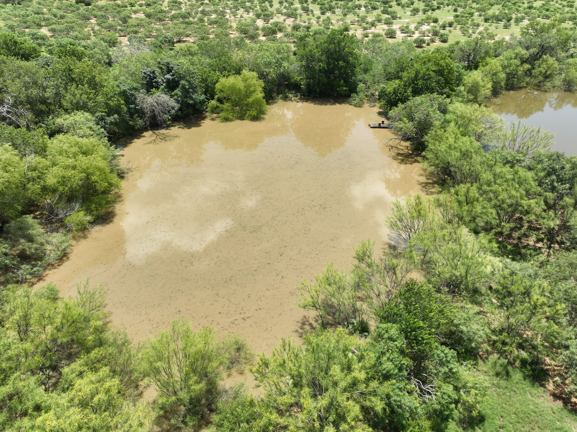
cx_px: 288
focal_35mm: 24
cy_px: 216
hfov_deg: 71.6
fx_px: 400
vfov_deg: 56.8
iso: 100
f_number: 2.8
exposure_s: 1/60
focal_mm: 12.29
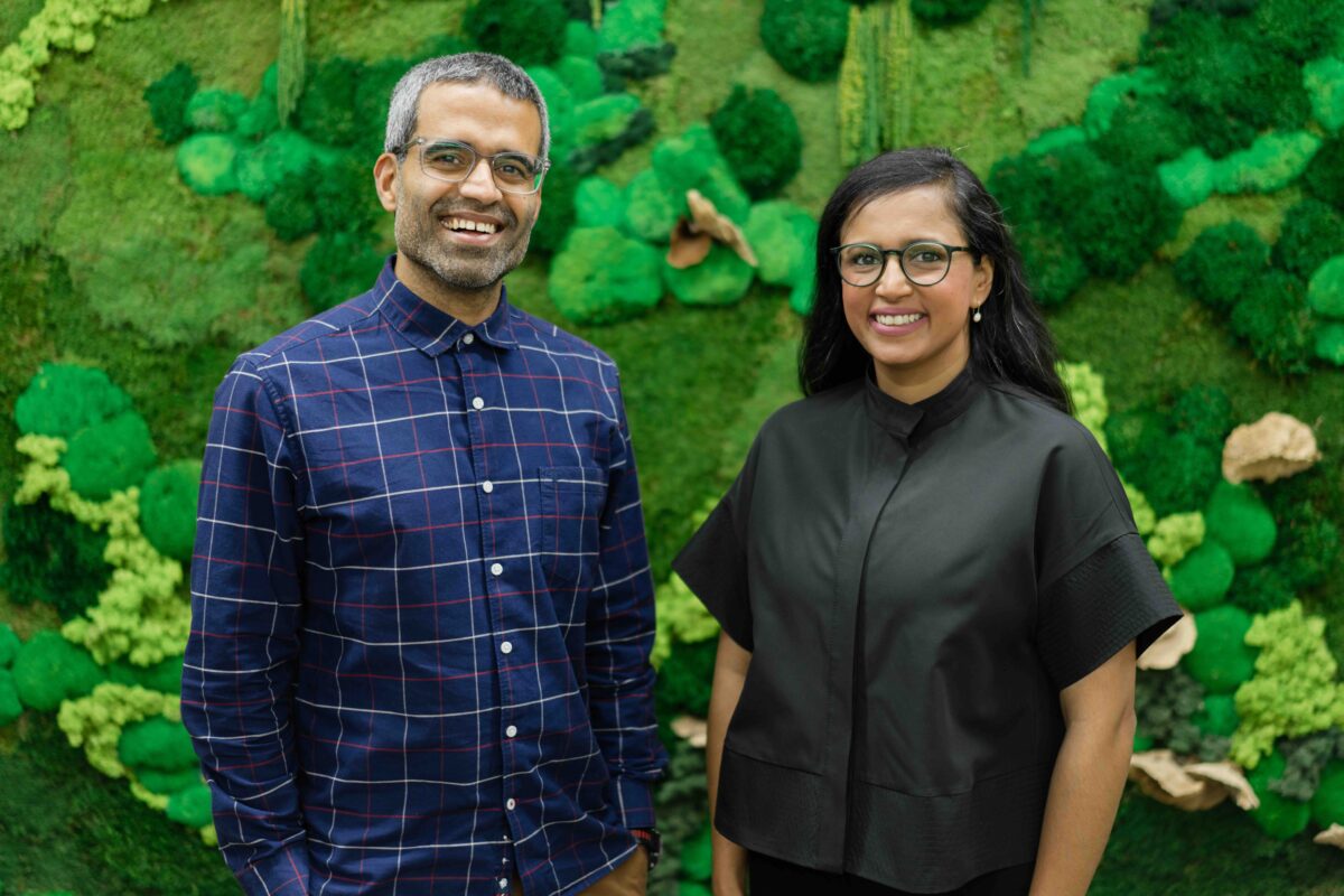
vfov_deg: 24.6
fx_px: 2053
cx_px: 672
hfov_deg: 36.2
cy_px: 448
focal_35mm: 55
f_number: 1.8
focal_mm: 55
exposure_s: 1/40
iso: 100
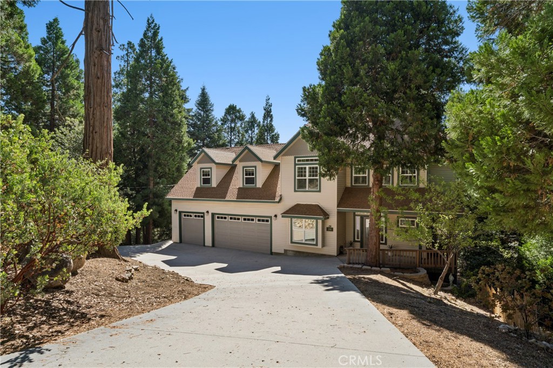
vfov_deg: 62.4
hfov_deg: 84.6
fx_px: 304
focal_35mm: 20
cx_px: 276
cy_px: 184
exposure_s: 1/25
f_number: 22
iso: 100
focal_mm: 19.8
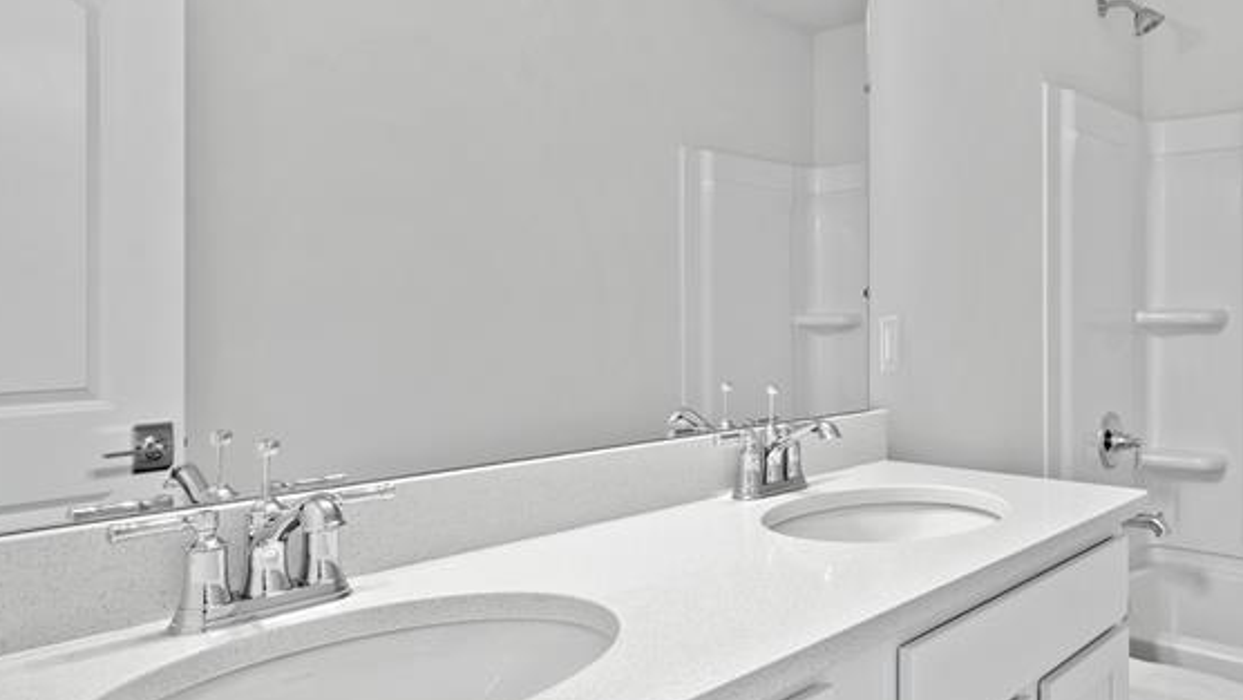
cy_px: 316
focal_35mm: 27
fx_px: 890
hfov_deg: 66.9
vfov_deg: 42.9
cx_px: 879
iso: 80
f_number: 9
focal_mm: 14
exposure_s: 2
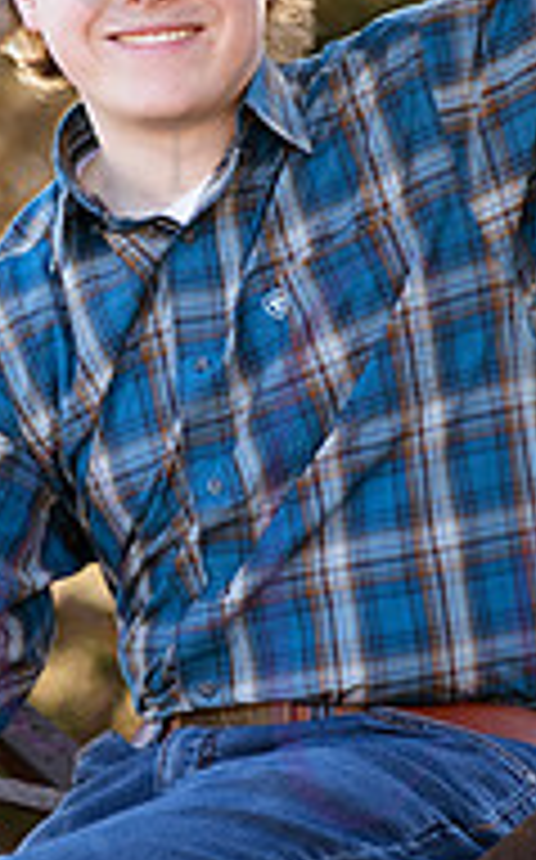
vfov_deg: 5.7
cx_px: 171
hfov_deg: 3.5
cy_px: 315
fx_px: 8714
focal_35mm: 372
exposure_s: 1/800
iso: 800
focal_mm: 155
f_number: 4.5
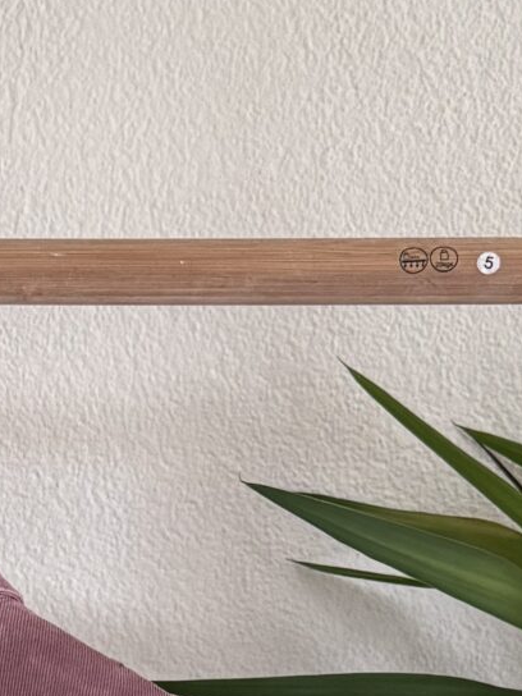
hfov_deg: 12.7
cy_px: 784
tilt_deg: -4.7
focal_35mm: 113
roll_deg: -0.9
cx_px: -137
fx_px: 2272
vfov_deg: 16.8
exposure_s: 1/60
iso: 400
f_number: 1.78
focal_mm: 6.76
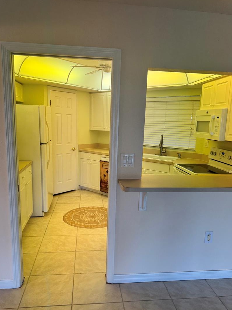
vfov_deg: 65.2
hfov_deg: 51.3
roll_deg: -0.9
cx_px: 117
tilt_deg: -11.9
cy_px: 171
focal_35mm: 27
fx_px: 241
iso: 100
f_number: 1.78
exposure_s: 1/120
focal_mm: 6.76
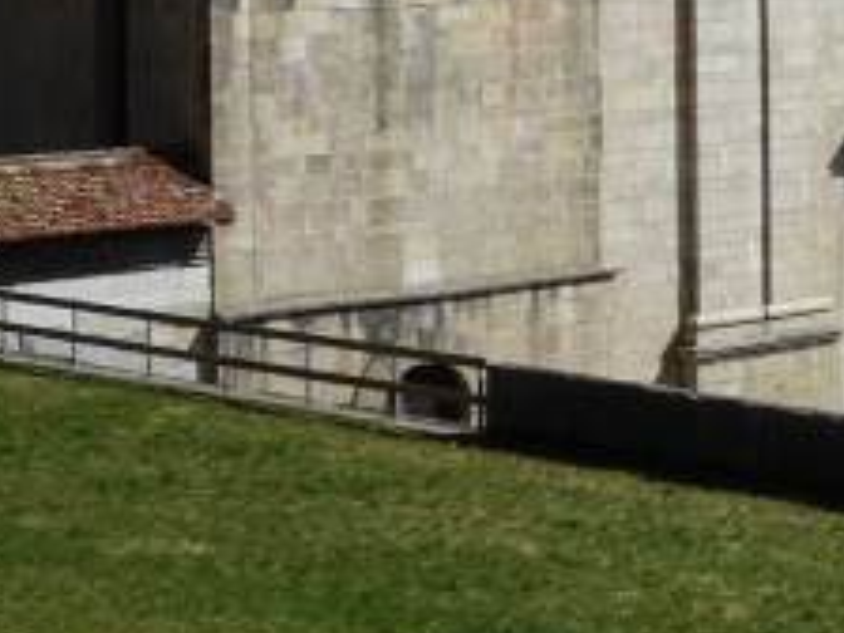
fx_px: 3048
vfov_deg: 11.6
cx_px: 1360
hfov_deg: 14.4
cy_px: -177
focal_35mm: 125
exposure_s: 1/1000
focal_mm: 5.98
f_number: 4
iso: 80
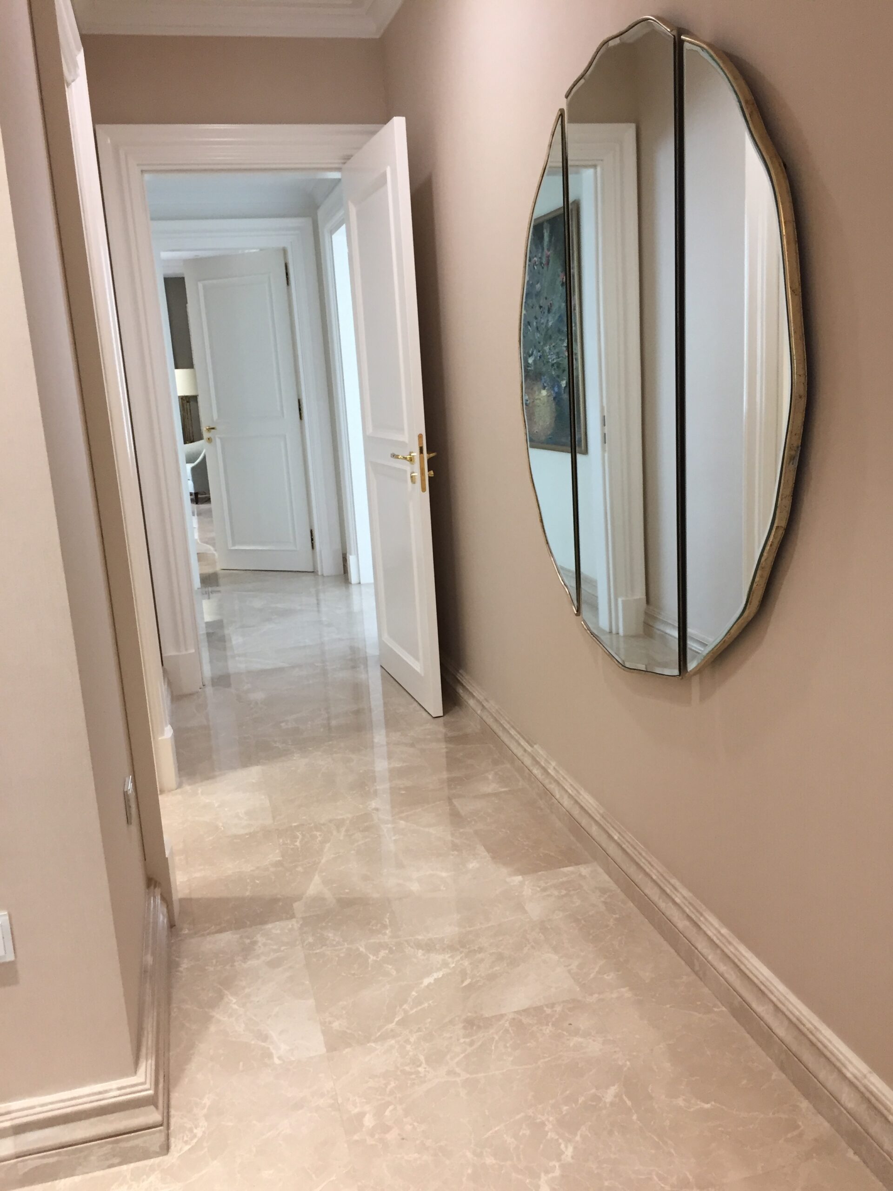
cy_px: 596
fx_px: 997
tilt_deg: -10.6
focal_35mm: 29
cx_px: 446
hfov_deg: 48.2
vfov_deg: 61.7
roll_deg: +2.6
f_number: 2.2
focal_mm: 4.15
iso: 50
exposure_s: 1/33
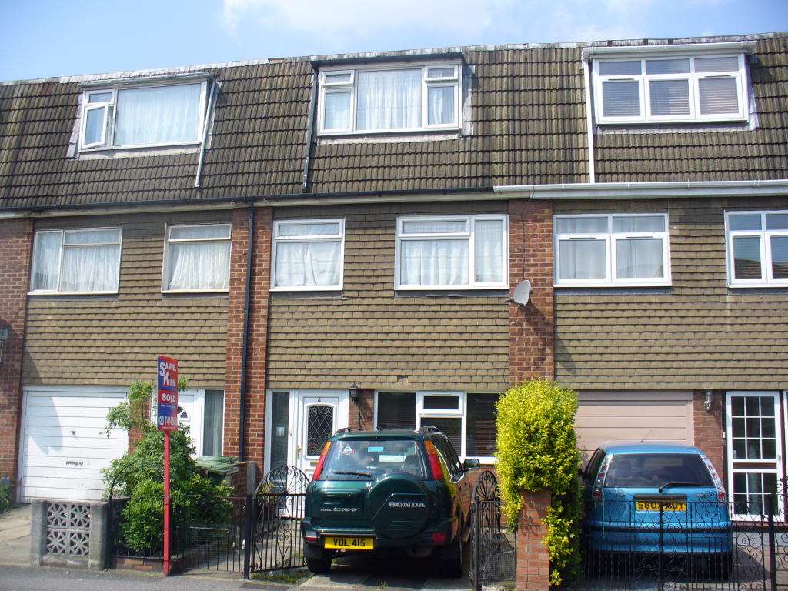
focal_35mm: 37
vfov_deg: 38.7
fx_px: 842
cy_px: 296
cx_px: 394
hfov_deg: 50.1
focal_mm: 6.1
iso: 80
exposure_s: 1/320
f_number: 5.6
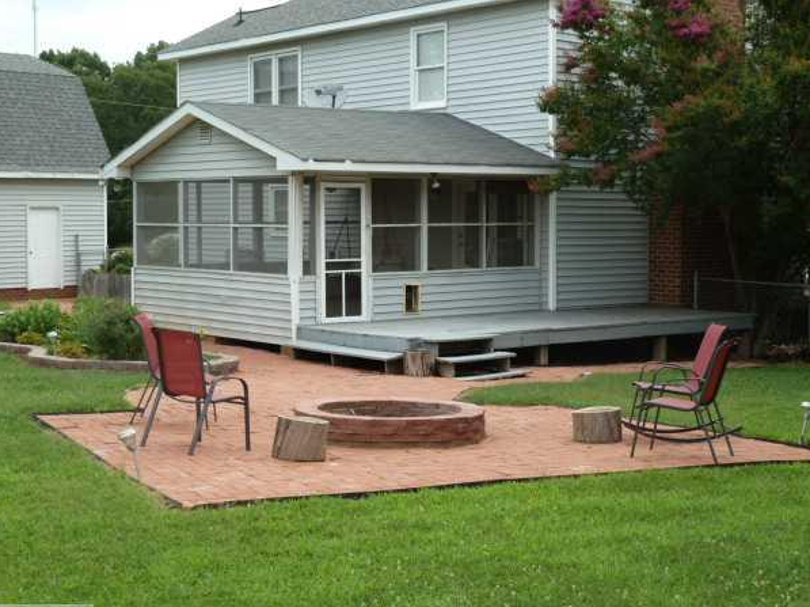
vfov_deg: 24.8
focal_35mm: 59
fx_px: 1380
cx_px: 430
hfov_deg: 32.7
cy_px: 303
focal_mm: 9.1
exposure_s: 1/200
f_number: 3.9
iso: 80
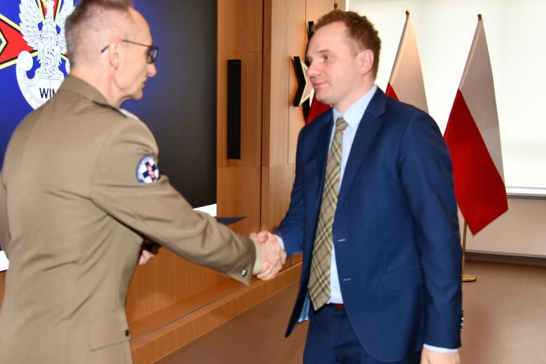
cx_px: 222
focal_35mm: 45
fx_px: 682
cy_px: 194
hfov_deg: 43.4
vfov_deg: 29.9
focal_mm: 31
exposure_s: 1/60
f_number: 4
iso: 400
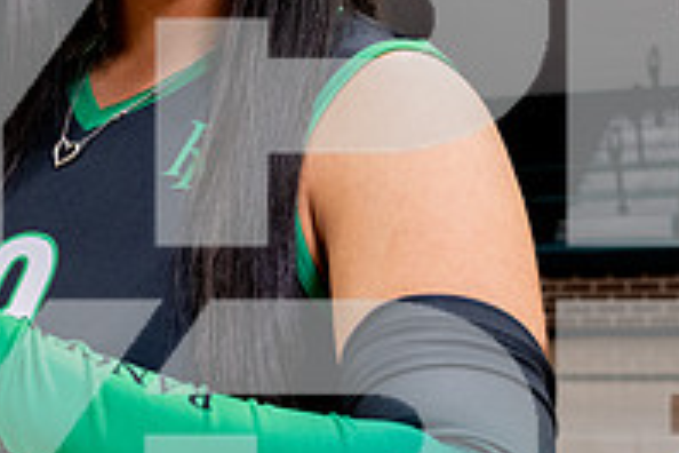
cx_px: 81
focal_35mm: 101
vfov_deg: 13.4
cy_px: 50
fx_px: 1905
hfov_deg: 19.9
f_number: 7.1
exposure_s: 1/80
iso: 2500
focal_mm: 31
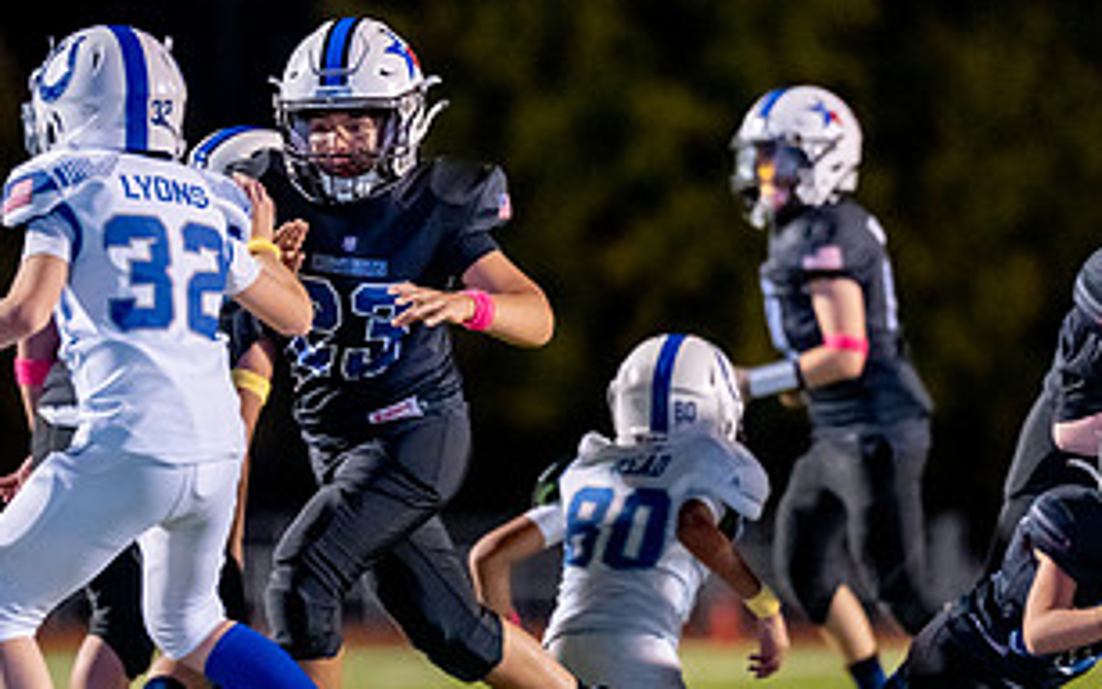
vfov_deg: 3.0
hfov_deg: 4.8
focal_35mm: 435
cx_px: 589
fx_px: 13067
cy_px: 385
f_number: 2.8
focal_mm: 200
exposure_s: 1/1000
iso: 4000
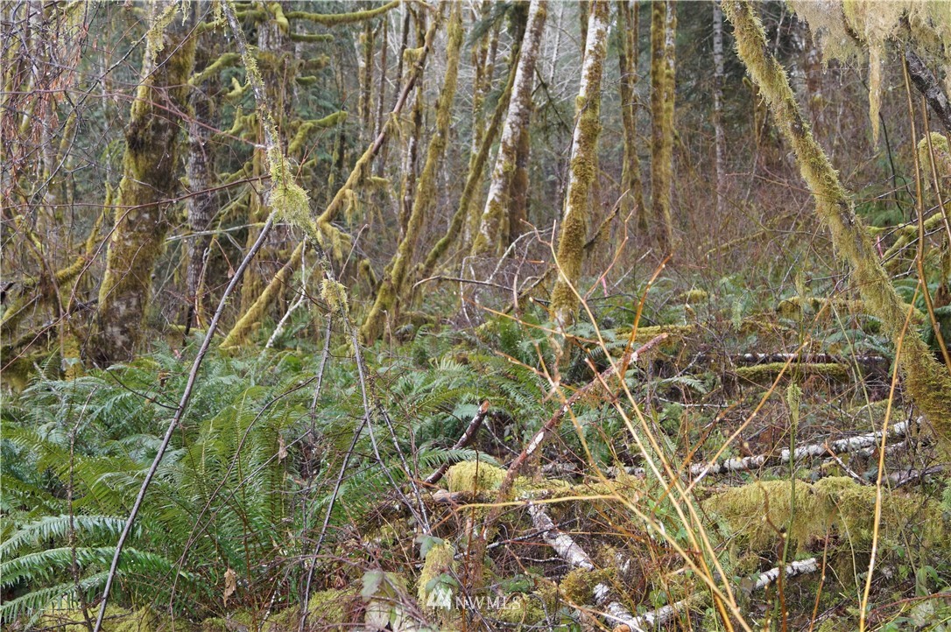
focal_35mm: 42
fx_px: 1108
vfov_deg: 31.8
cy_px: 316
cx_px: 476
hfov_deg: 46.4
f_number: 4.5
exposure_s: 1/160
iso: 640
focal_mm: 28
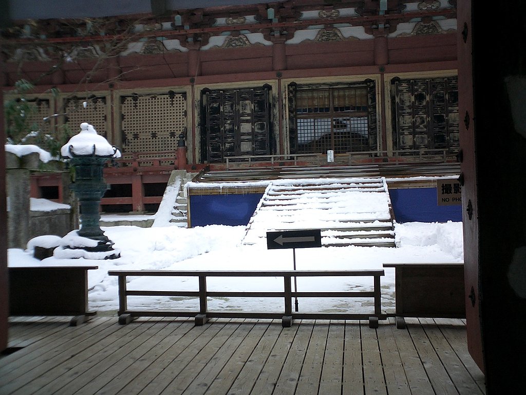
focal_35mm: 37
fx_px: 562
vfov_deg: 38.7
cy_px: 198
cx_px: 263
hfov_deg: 50.1
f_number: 3.5
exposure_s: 1/320
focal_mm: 5.6
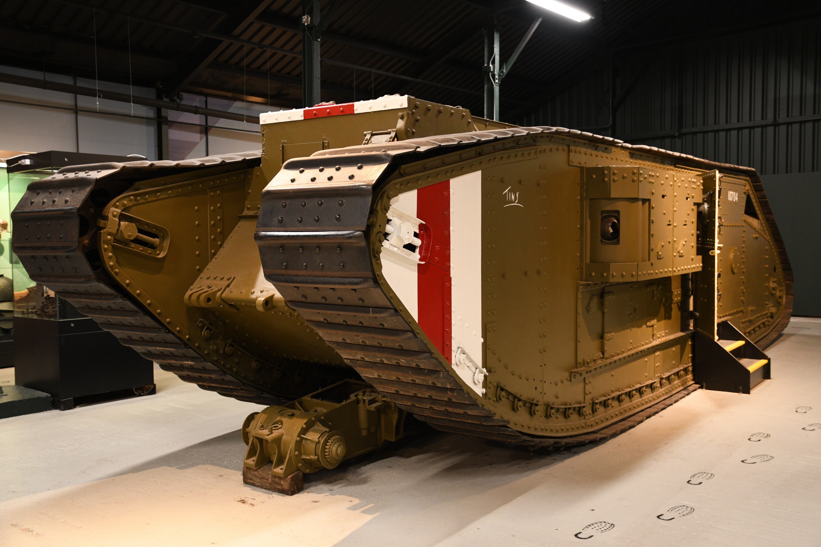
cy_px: 274
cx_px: 410
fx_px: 821
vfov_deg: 36.9
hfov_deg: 53.1
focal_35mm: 36
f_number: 3
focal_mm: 24
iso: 800
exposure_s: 1/20
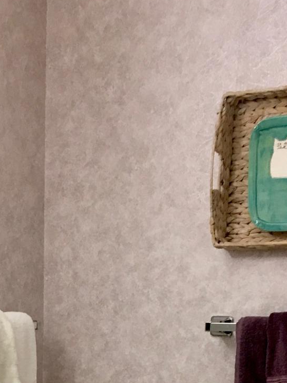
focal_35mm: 80
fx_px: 884
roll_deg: -0.1
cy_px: 504
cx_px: 36
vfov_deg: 21.9
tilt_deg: -11.9
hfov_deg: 18.2
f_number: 2.2
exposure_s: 1/30
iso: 80
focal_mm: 4.15
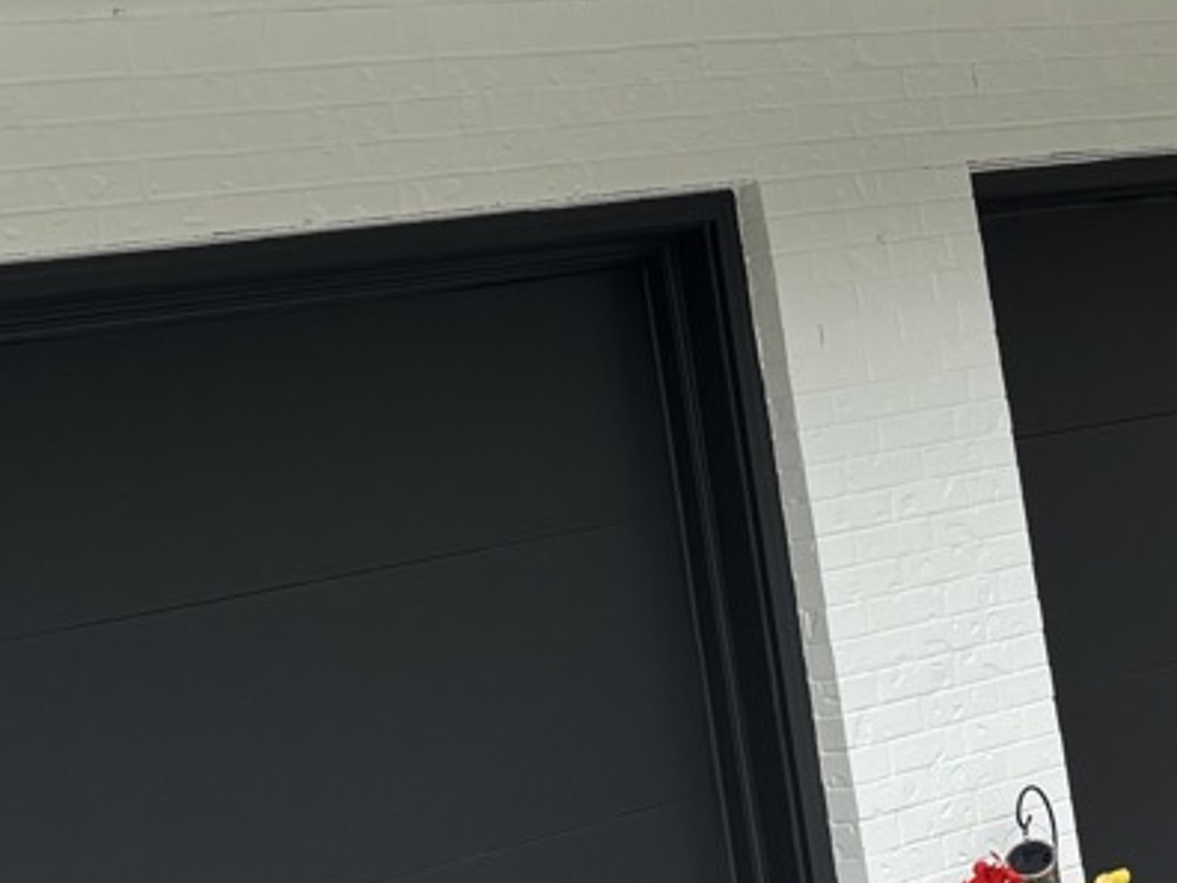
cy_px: 134
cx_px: 1115
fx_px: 3570
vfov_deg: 14.0
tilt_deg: +2.8
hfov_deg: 18.3
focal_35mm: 105
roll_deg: +9.6
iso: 50
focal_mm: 5.96
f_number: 1.6
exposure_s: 1/1984
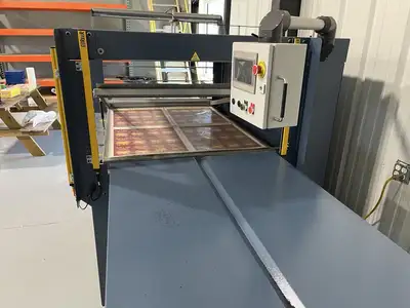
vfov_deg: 53.1
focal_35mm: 26
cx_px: 205
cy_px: 154
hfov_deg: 67.3
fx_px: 308
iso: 160
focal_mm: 5.1
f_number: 1.6
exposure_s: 1/60
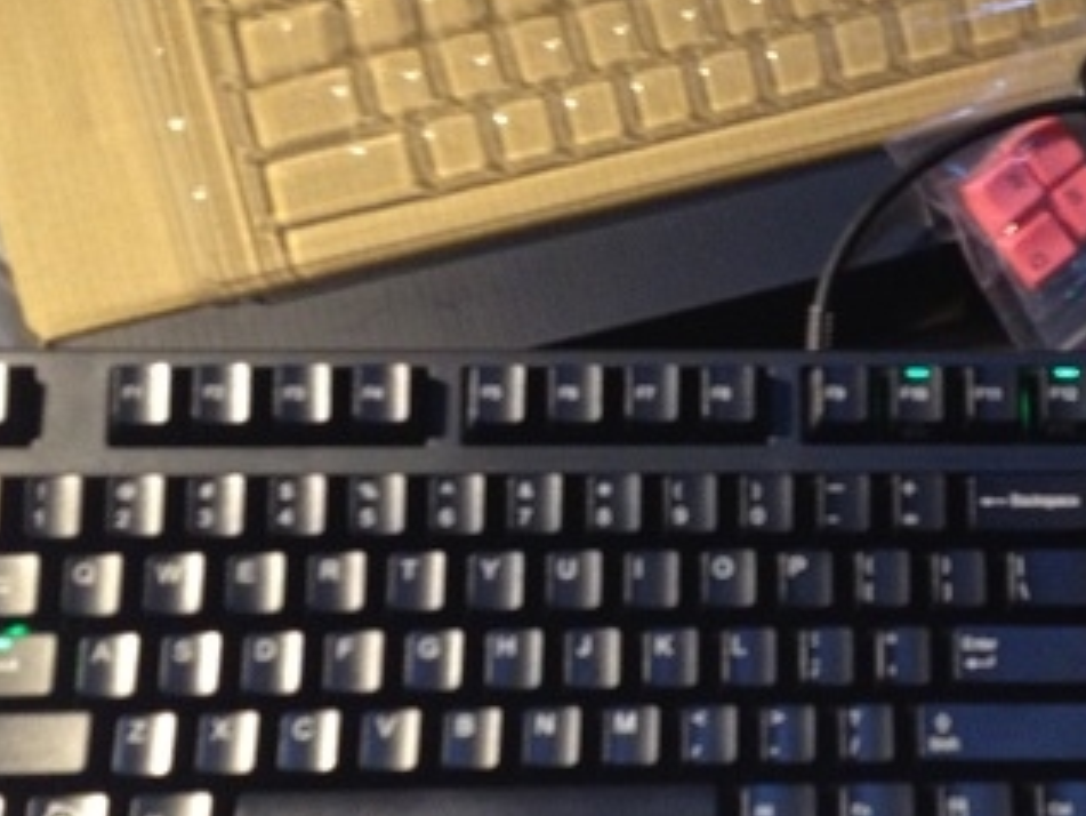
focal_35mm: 72
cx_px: 838
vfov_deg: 20.4
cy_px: 459
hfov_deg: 26.6
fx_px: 2260
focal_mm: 4.28
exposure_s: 1/20
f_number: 2.4
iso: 200
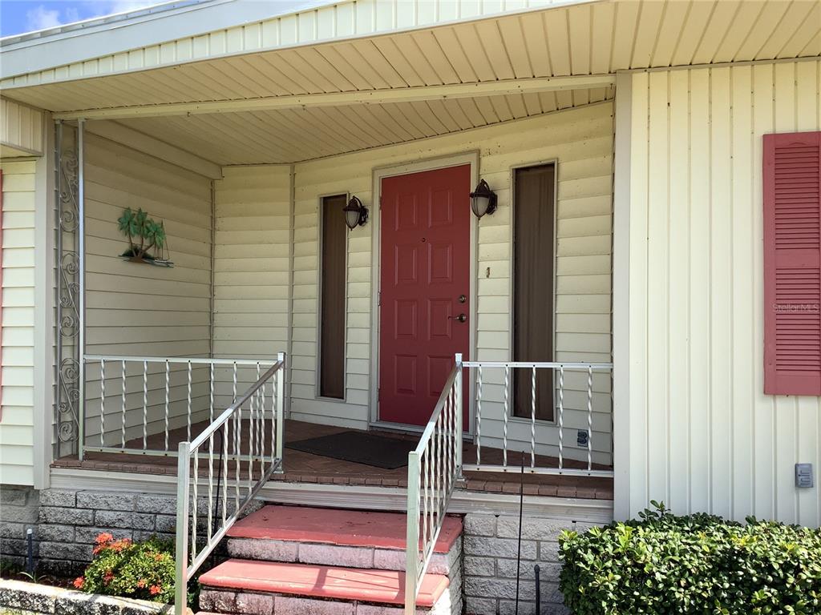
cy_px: 308
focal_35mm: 31
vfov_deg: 45.4
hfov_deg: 58.4
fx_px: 735
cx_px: 410
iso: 25
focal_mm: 3.3
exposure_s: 1/673
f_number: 2.4
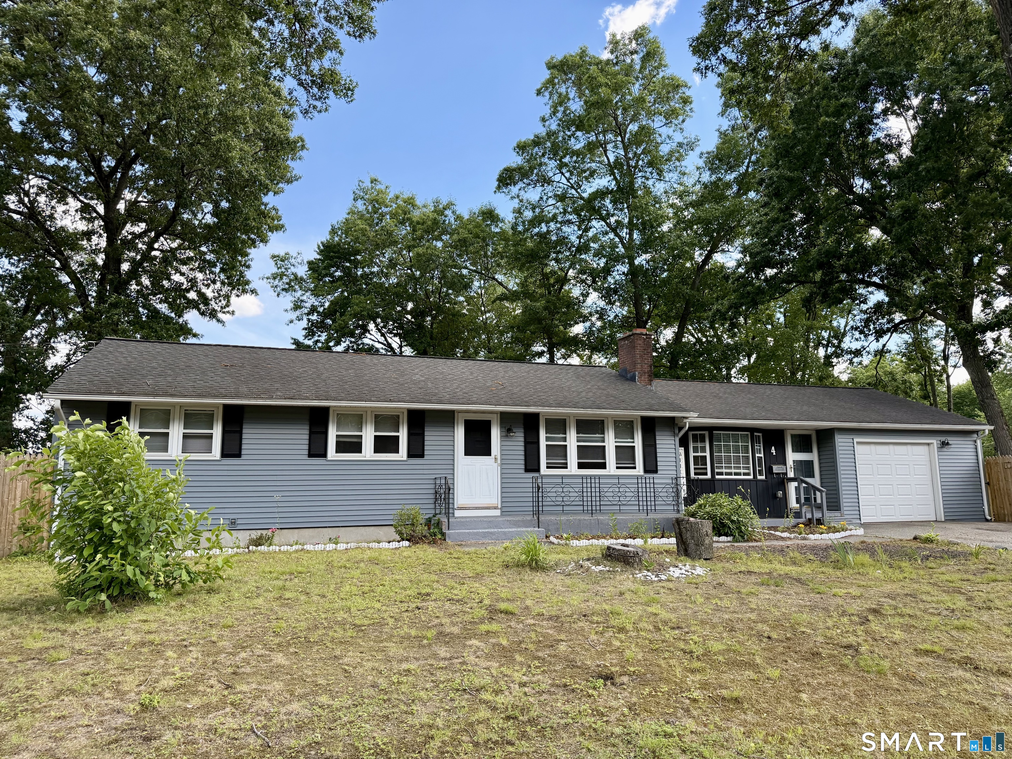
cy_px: 380
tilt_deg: +8.7
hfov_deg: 71.6
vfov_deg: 56.8
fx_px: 702
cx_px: 506
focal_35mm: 24
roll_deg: +0.3
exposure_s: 1/1271
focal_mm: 6.76
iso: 100
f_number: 1.78
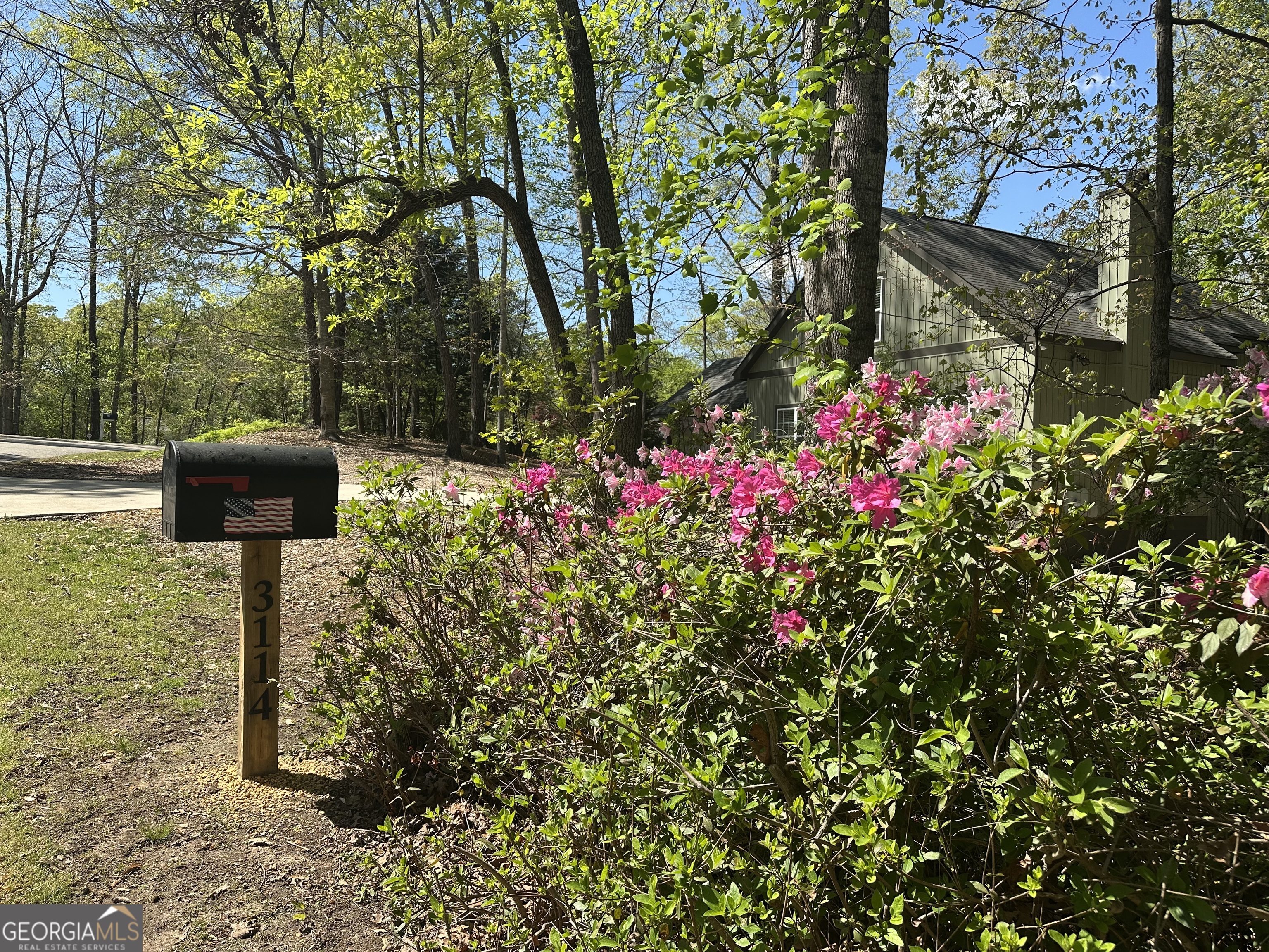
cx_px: 634
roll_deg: -1.8
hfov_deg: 71.6
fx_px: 880
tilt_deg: -0.6
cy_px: 476
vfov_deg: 56.8
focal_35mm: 24
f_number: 1.78
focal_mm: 6.86
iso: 80
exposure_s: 1/2252
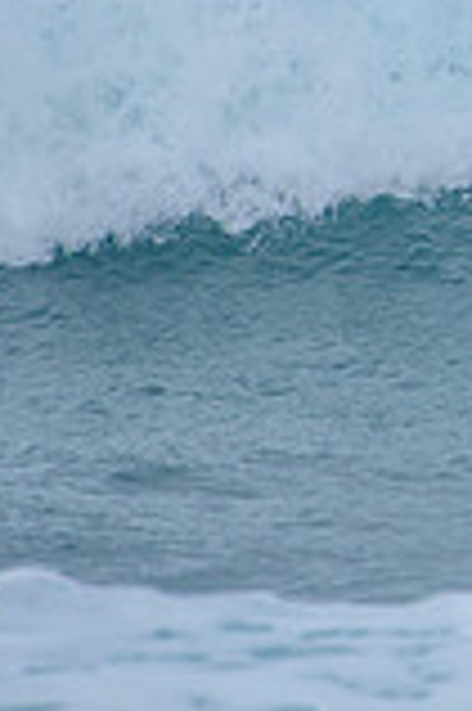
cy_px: -25
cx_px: 1169
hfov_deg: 0.7
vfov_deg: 1.1
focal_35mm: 1884
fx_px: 37131
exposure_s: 1/2000
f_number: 5.6
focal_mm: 500
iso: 450
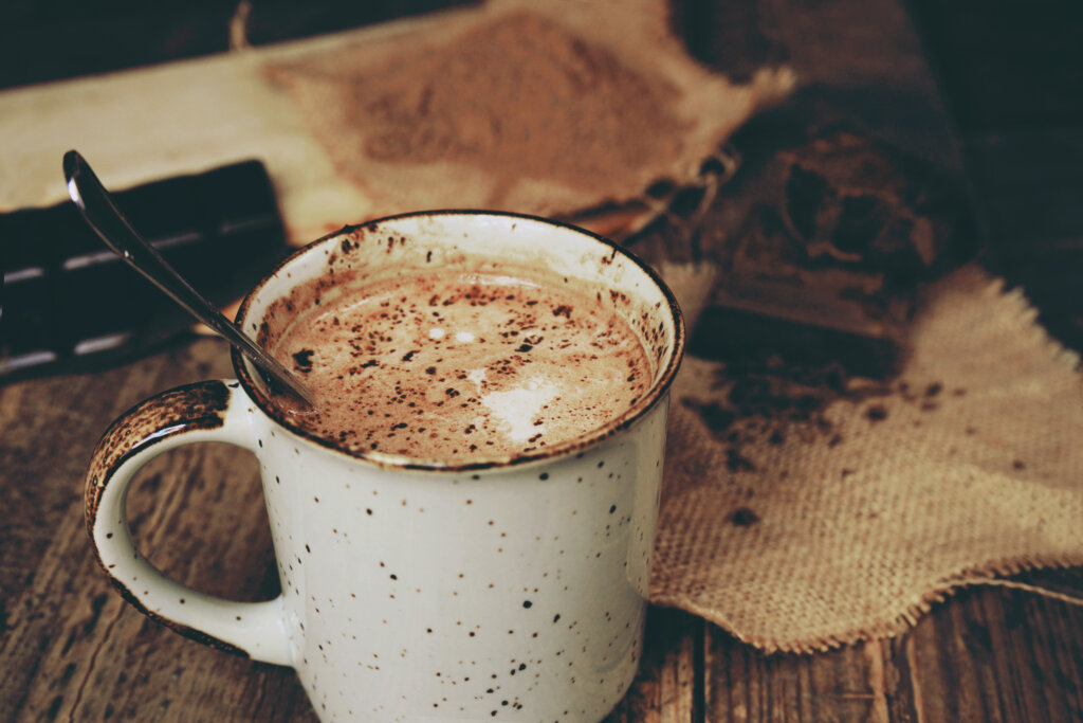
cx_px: 542
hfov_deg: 43.6
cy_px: 362
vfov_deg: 29.9
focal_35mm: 45
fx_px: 1354
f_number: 7.1
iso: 200
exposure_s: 1/100
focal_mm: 45
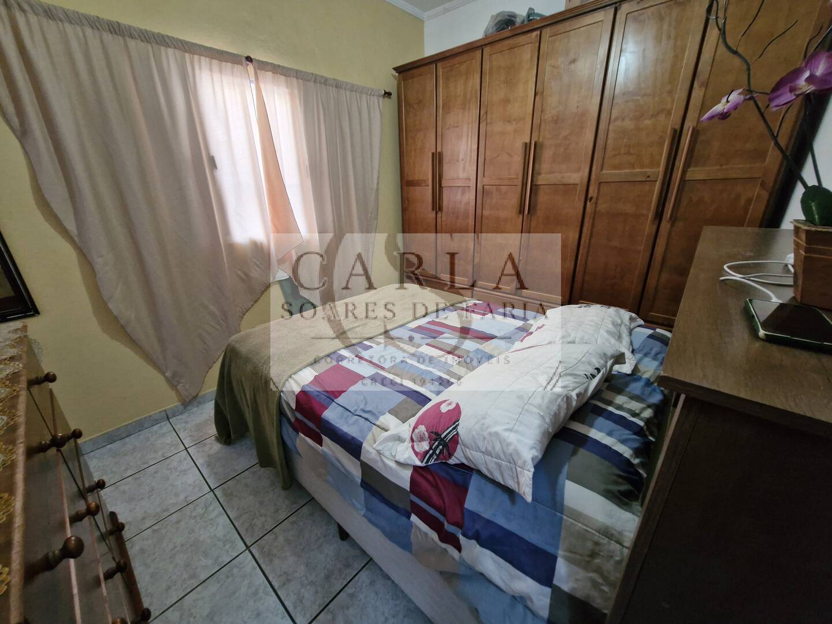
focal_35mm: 13
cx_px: 416
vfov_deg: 89.9
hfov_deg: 106.2
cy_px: 312
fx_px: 312
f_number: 2.2
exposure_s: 1/30
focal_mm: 1.74
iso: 640
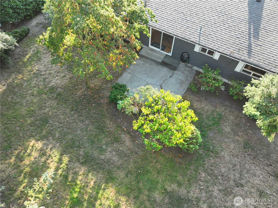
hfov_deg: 71.6
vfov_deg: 56.8
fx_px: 193
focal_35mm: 24
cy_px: 104
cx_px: 139
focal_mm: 12.3
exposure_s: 1/80
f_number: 2.8
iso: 130
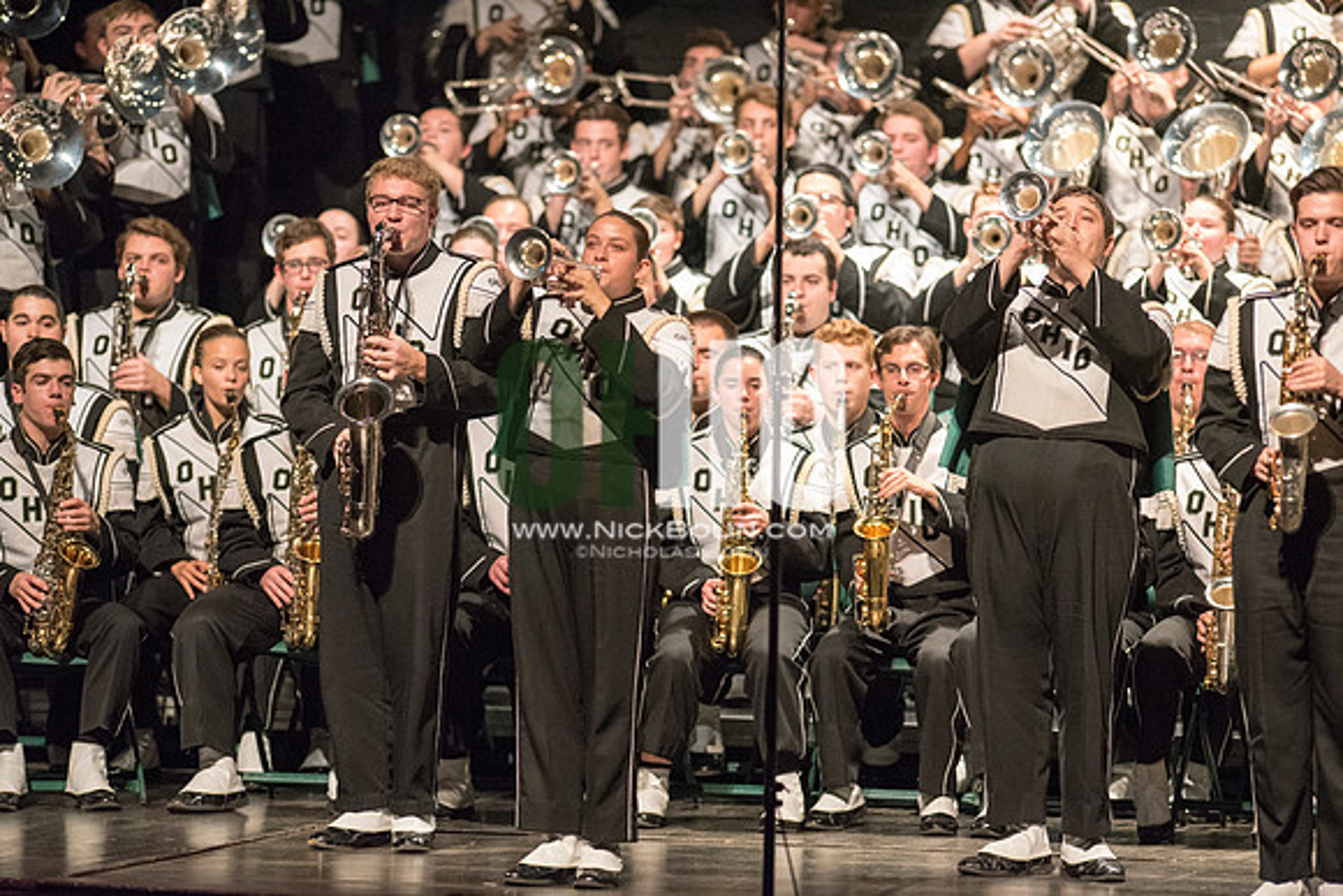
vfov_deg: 4.6
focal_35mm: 300
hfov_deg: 6.9
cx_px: 672
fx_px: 11194
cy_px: 448
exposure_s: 1/320
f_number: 2.8
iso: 4000
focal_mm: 300
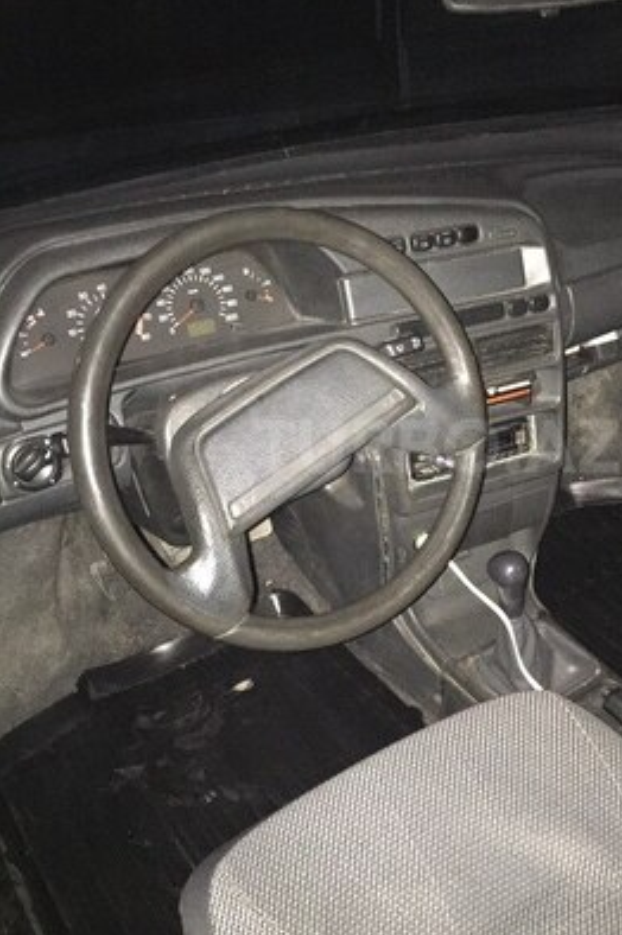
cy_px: 446
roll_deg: +1.4
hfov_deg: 34.5
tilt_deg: -25.3
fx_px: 986
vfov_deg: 50.7
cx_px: 437
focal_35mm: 38
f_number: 2.2
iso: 1000
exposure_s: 1/17
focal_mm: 4.15
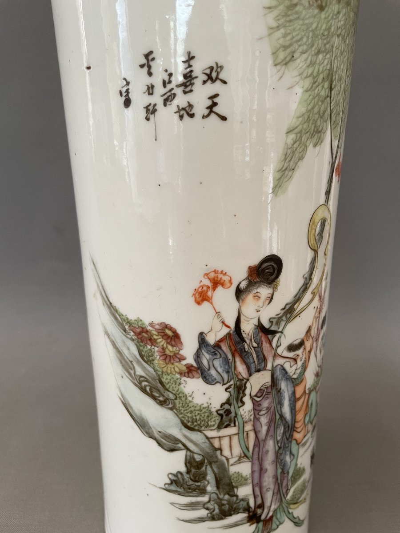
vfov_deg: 67.3
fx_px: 401
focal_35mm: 26
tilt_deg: -19.2
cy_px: 266
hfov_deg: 53.1
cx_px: 200
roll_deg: -1.2
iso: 160
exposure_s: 1/60
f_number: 1.6
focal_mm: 4.2
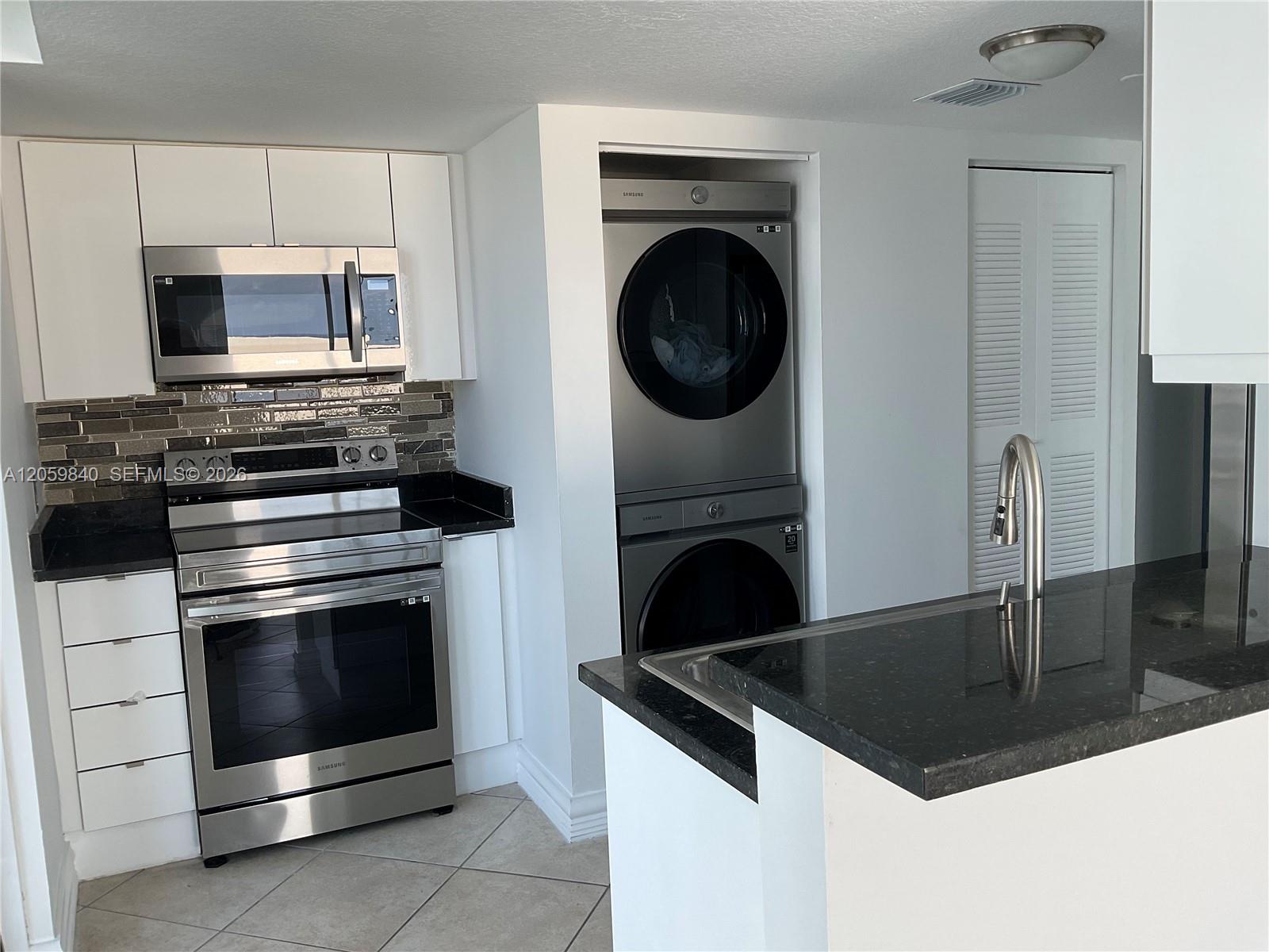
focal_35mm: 29
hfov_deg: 61.7
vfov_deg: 48.2
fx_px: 1063
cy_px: 476
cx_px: 634
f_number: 1.8
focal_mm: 3
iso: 25
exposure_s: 1/122
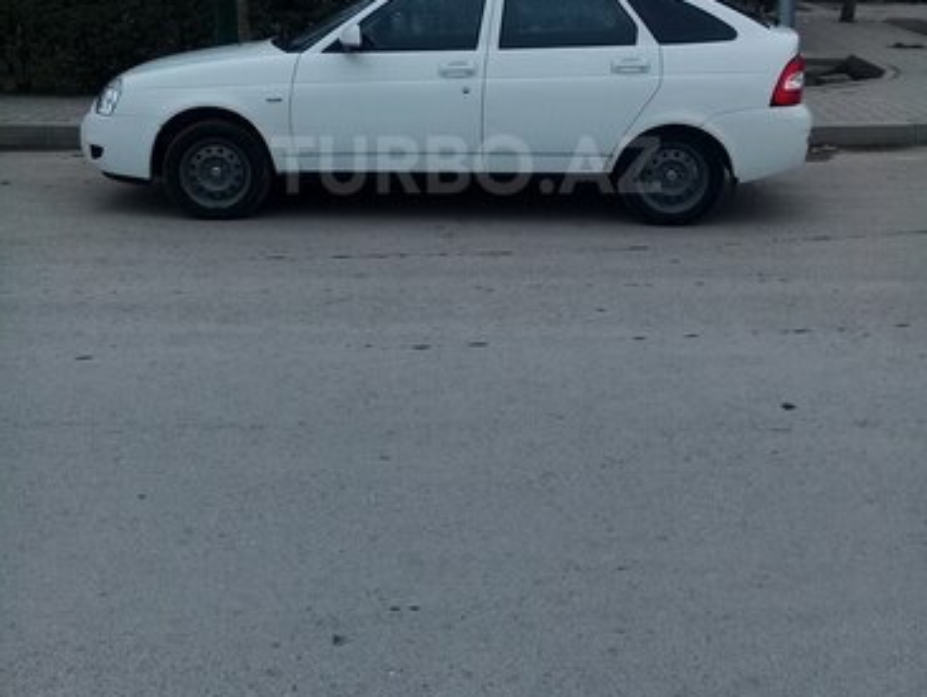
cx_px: 466
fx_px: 1125
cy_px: 165
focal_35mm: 42
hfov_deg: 44.8
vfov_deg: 33.6
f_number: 2.2
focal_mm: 3.3
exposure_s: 1/702
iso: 64
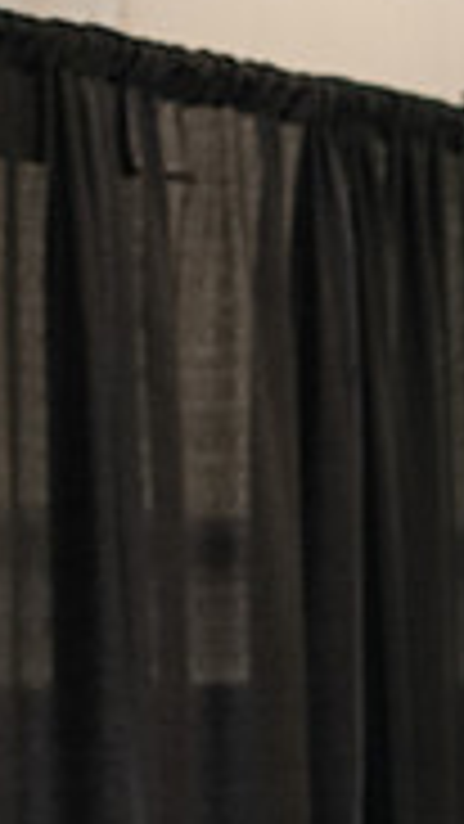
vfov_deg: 9.3
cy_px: 696
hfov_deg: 5.1
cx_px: 1185
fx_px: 5072
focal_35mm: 232
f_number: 5
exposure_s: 1/200
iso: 2500
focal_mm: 70
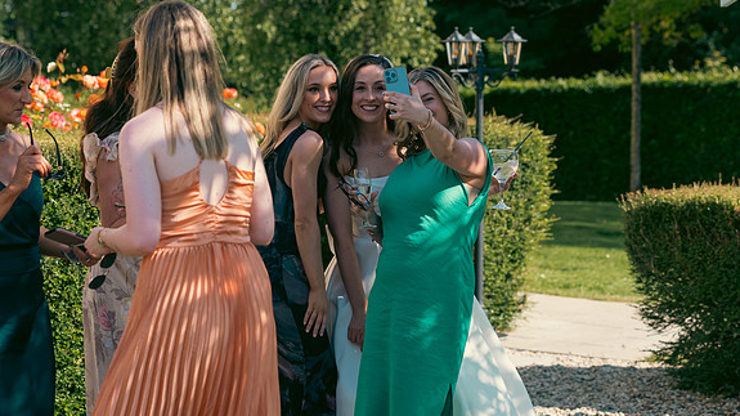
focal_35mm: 111
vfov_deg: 10.9
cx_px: 369
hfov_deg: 19.3
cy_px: 187
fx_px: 2177
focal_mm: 105
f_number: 5
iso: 200
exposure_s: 1/500
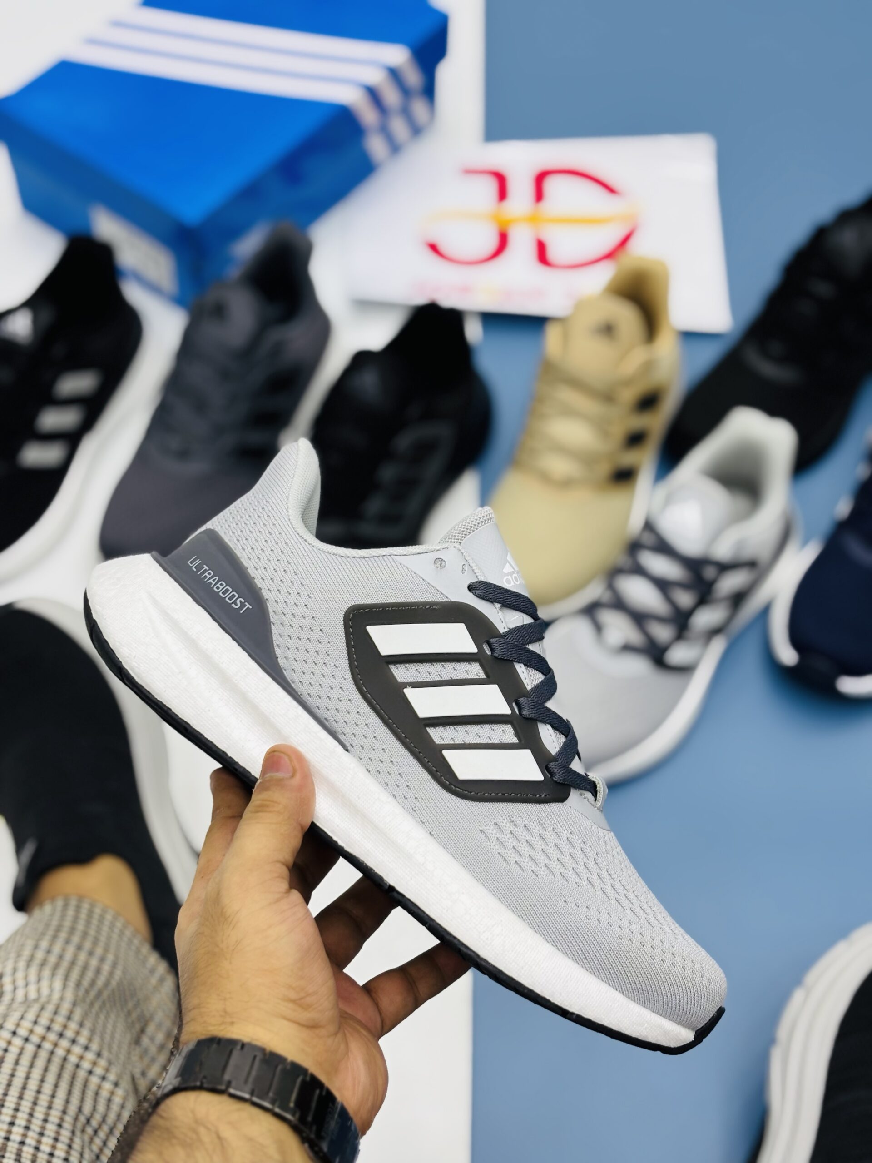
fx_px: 1747
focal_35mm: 52
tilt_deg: -52.7
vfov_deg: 36.8
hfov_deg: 28.0
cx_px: 436
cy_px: 582
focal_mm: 5.96
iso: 32
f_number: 1.6
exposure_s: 1/183
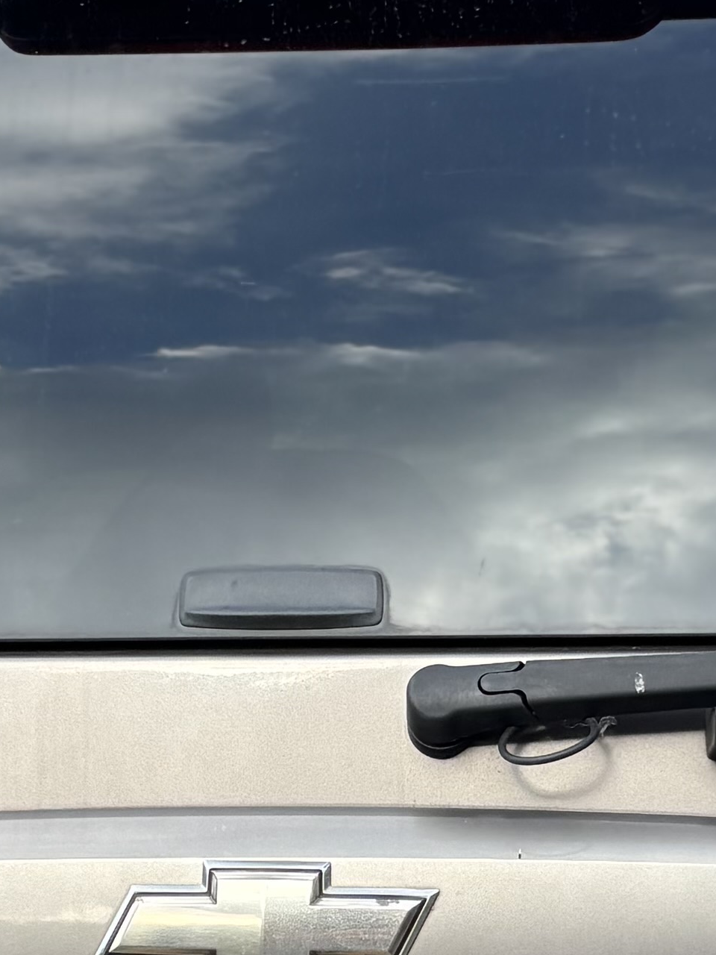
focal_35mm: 116
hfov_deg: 12.8
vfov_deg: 16.9
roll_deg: +0.2
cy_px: 679
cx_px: 418
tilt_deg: -6.6
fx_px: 3199
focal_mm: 5.96
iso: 50
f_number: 1.6
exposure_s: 1/997
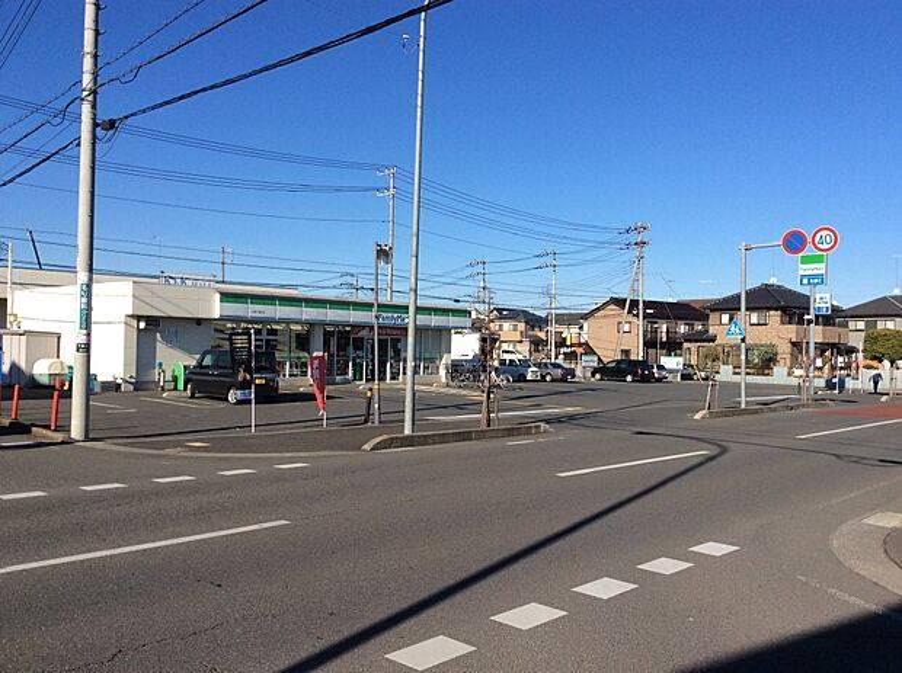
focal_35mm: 32
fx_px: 833
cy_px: 336
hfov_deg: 56.9
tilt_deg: +1.1
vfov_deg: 44.1
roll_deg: +0.2
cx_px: 451
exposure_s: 1/1634
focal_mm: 3.3
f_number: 2.4
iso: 32
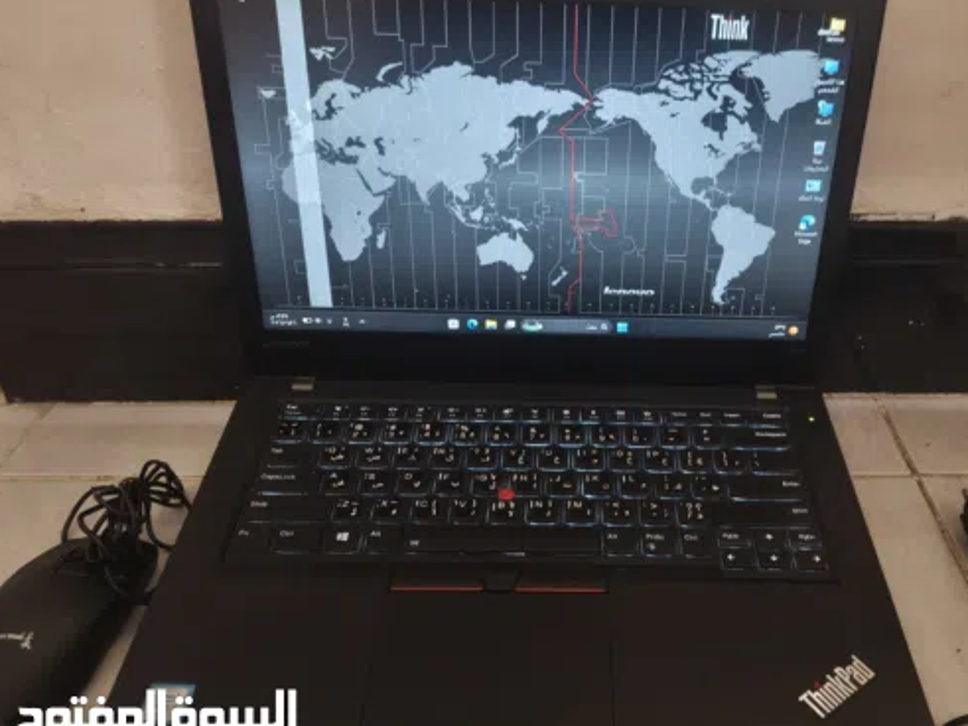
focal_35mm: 30
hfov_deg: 59.3
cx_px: 593
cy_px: 404
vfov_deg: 46.7
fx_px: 839
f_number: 1.8
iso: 1432
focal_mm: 5.56
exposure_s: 1/33.3
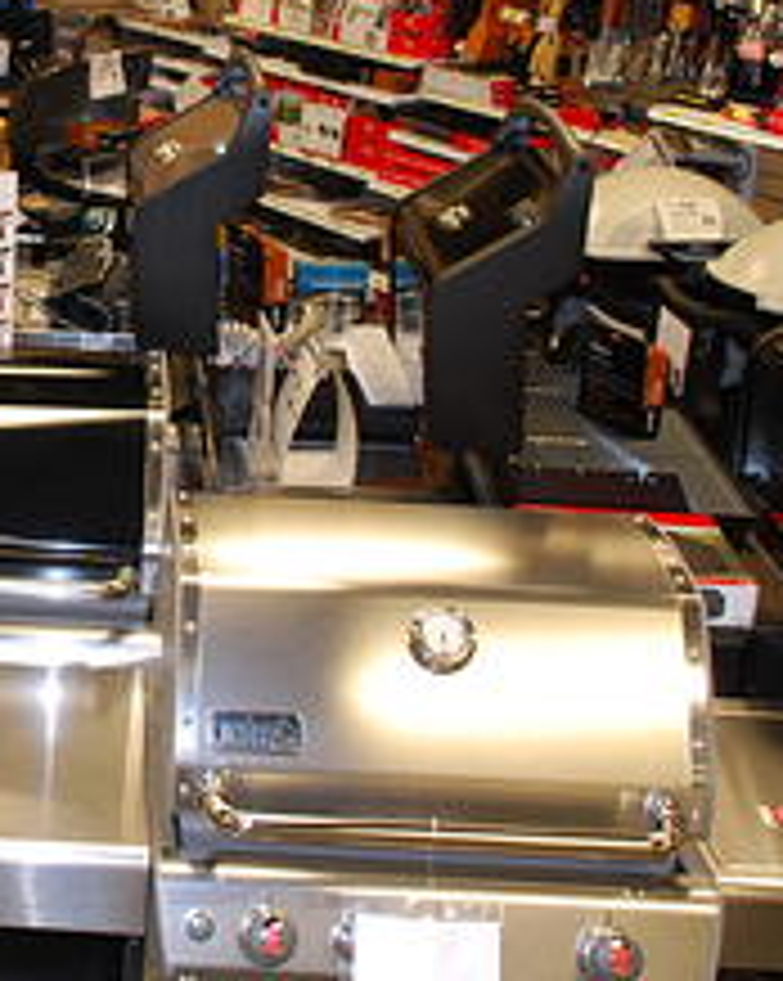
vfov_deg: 28.2
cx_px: -22
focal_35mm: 67
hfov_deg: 21.8
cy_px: 358
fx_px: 1944
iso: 800
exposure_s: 1/60
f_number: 3.8
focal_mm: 22
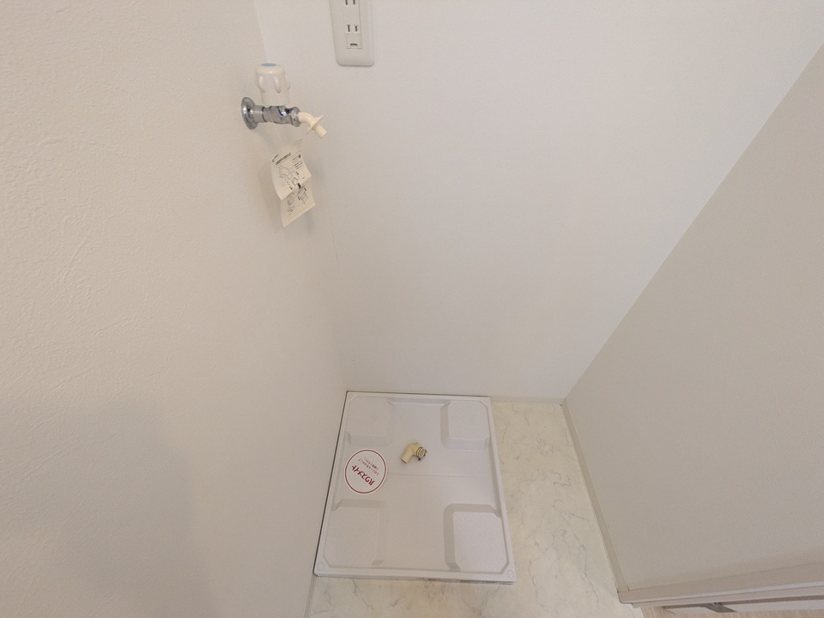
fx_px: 333
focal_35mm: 14
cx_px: 412
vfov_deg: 85.7
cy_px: 309
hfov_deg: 102.1
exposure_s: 1/24
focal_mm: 1.83
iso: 112
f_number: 2.2
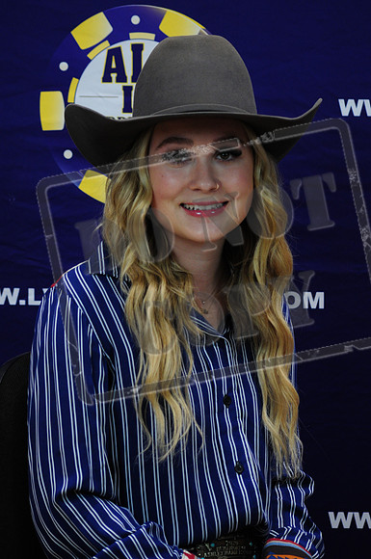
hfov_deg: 10.1
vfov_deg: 15.2
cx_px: 186
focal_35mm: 135
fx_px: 2093
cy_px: 280
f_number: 4
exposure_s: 1/125
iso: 640
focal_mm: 90
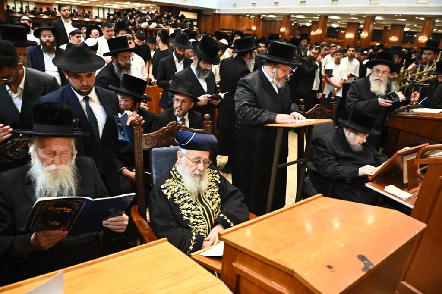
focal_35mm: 24
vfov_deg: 53.1
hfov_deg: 73.8
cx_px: 221
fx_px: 295
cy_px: 147
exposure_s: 1/125
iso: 3200
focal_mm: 24
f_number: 4.5
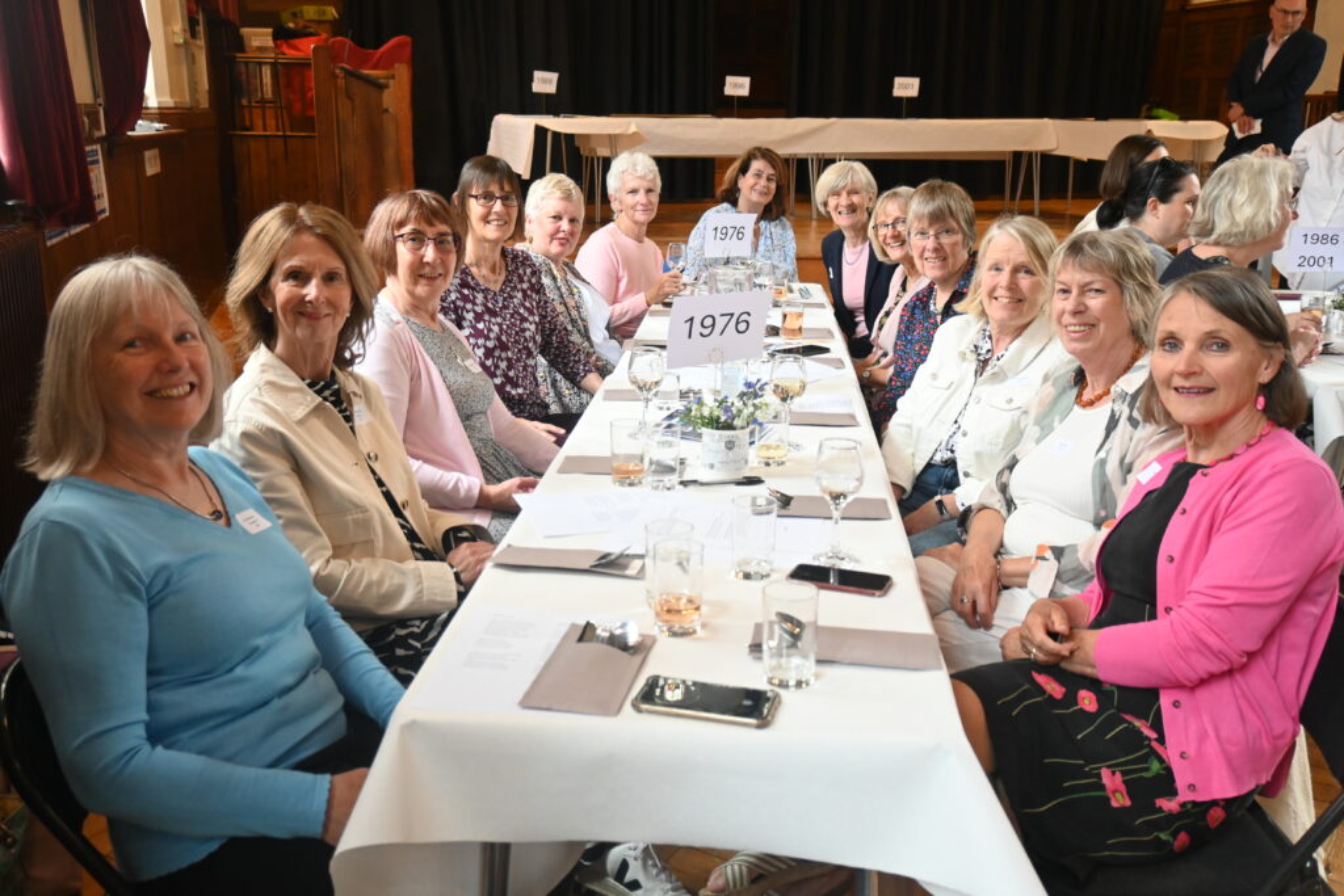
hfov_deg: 58.3
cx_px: 672
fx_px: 1204
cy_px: 448
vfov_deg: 40.8
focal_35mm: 32
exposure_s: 1/125
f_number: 4
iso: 1600
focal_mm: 21.5
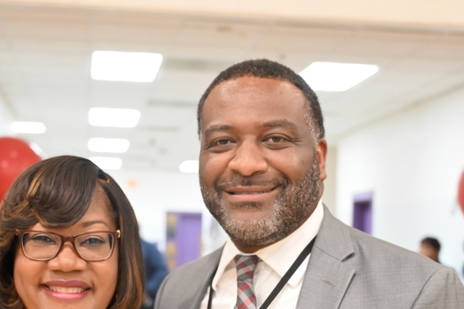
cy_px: 255
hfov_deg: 26.6
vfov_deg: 17.8
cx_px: 198
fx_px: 979
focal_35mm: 76
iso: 3200
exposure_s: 1/125
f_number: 4
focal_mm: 42
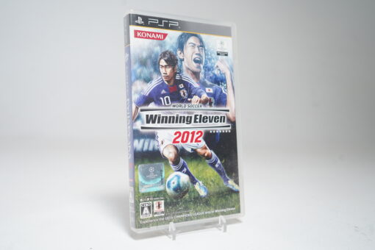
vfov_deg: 38.9
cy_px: 125
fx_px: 354
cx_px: 188
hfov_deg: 55.8
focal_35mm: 34
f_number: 5
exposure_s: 1/40
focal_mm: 34
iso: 1250
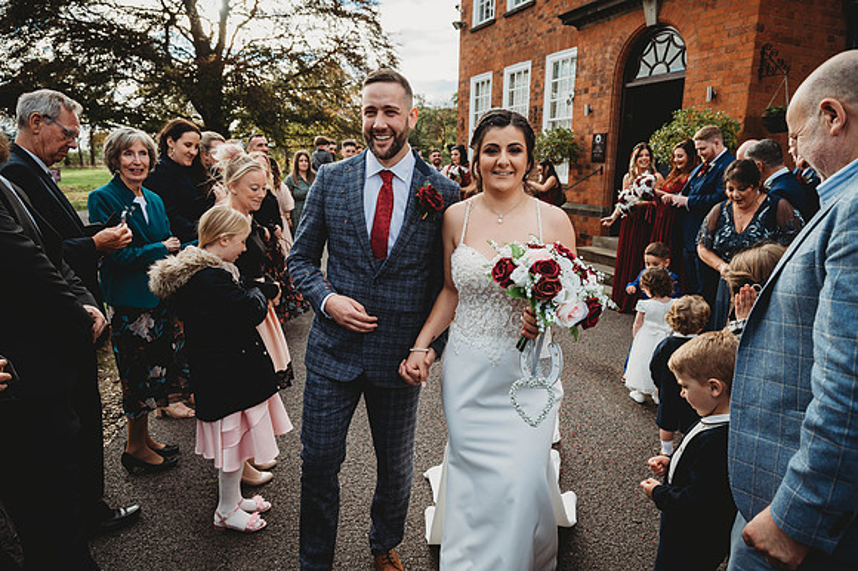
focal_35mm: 24
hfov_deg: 73.8
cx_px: 429
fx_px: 572
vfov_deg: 53.1
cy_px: 286
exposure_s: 1/800
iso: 560
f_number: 4.5
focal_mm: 24
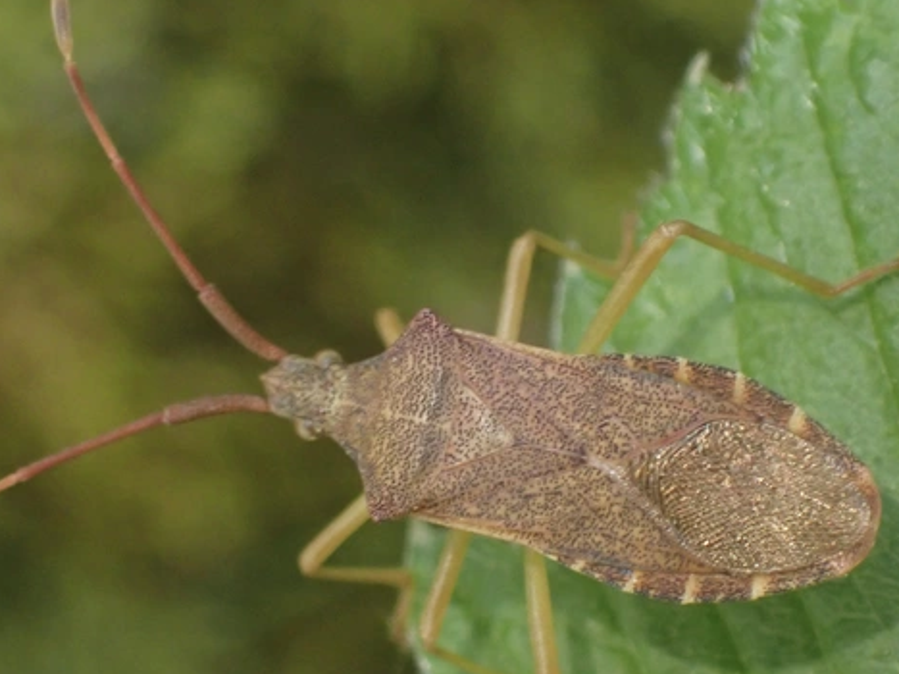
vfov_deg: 10.8
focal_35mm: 137
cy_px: 377
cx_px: 427
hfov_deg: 14.4
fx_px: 3557
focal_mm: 18
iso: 500
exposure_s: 1/80
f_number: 4.9
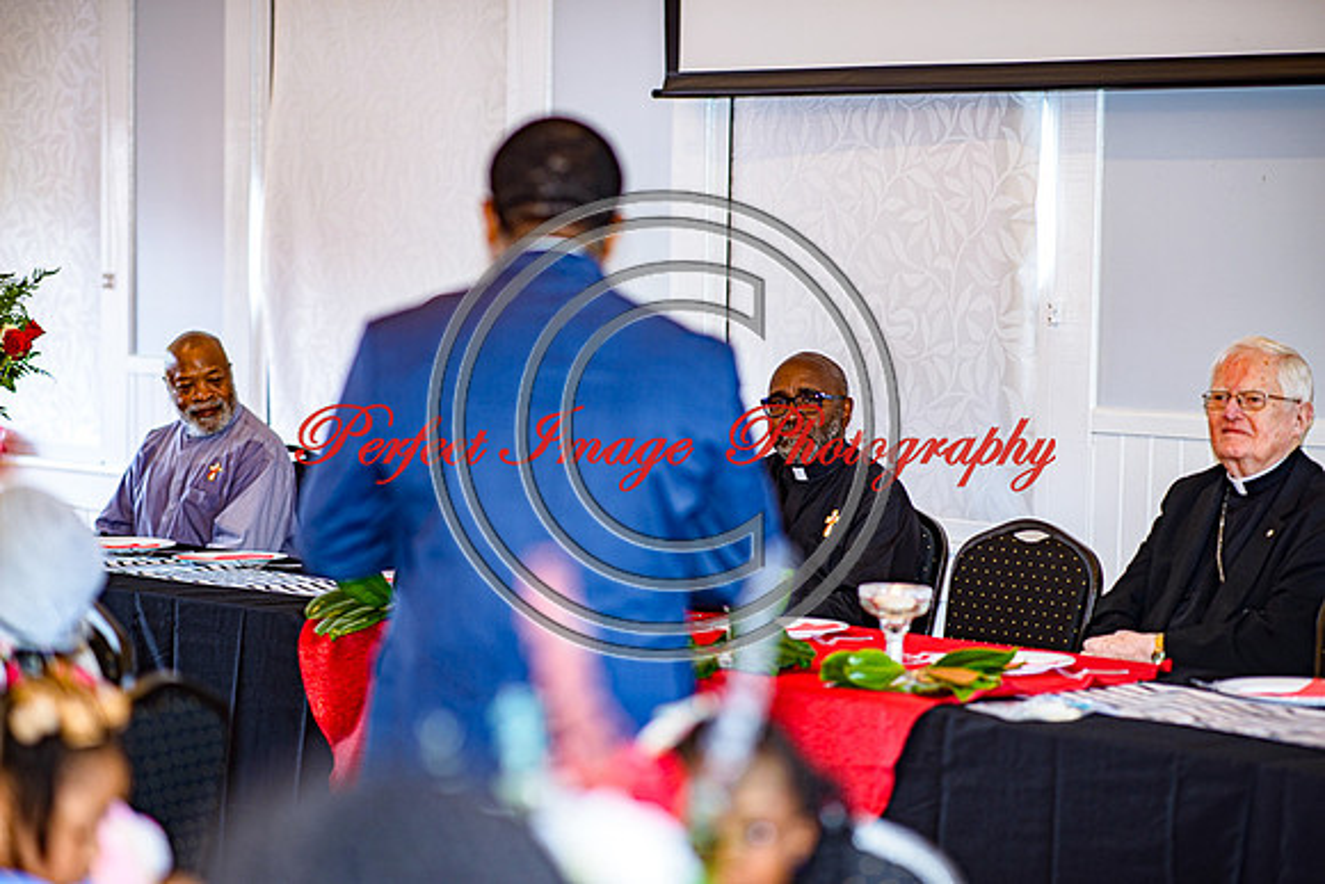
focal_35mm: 105
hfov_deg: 19.5
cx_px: 662
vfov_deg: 13.0
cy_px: 442
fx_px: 3865
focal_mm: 105
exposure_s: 1/125
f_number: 2
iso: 180
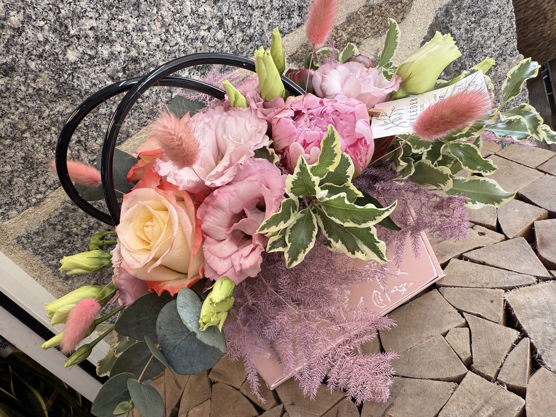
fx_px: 385
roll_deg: +33.9
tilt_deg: -28.1
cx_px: 278
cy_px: 208
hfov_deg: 71.6
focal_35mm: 24
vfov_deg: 56.8
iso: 50
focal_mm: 2.22
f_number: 2.2
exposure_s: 1/99
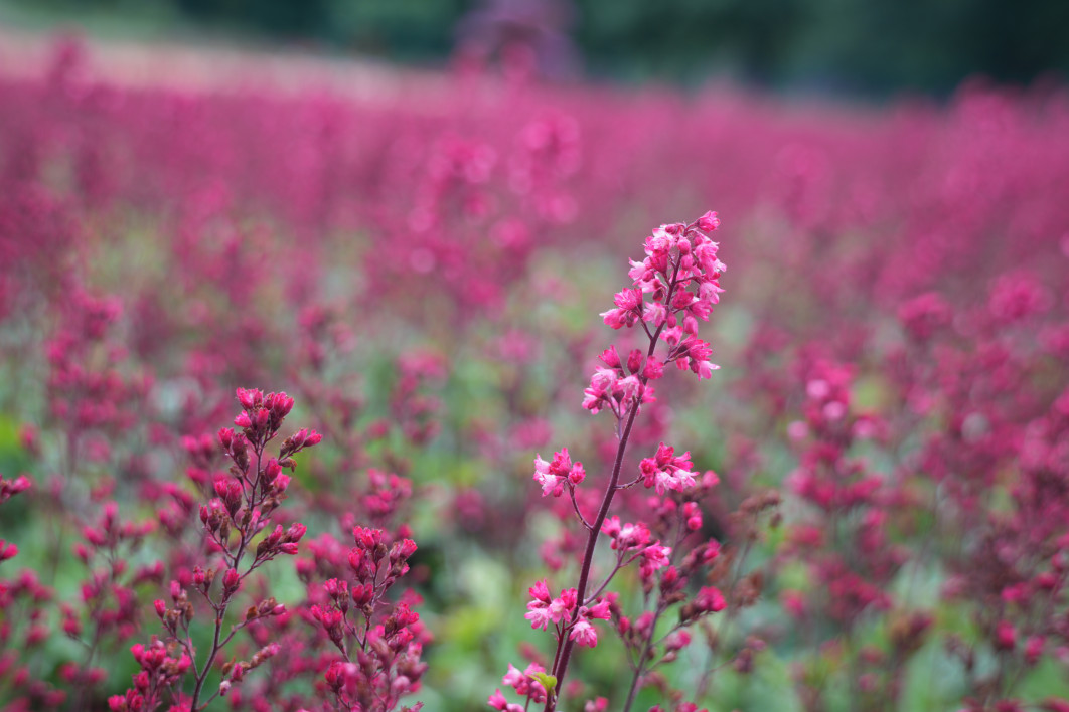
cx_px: 534
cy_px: 356
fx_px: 1485
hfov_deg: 39.6
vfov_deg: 27.0
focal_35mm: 50
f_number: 2.8
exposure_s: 1/125
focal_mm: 50
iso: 125
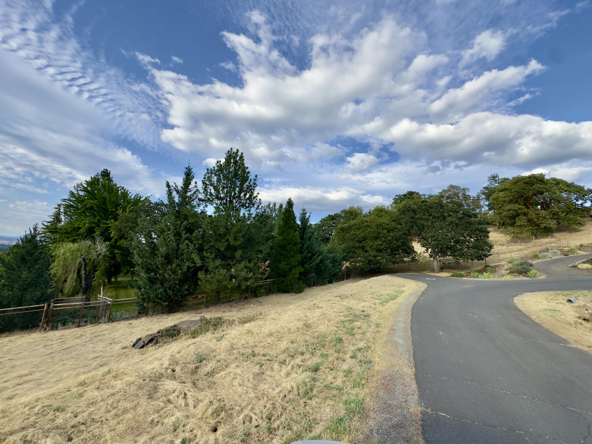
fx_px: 239
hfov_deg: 102.1
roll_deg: -3.2
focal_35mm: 14
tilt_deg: +8.9
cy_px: 222
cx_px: 296
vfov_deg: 85.7
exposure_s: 1/1020
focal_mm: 2.22
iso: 40
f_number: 2.2
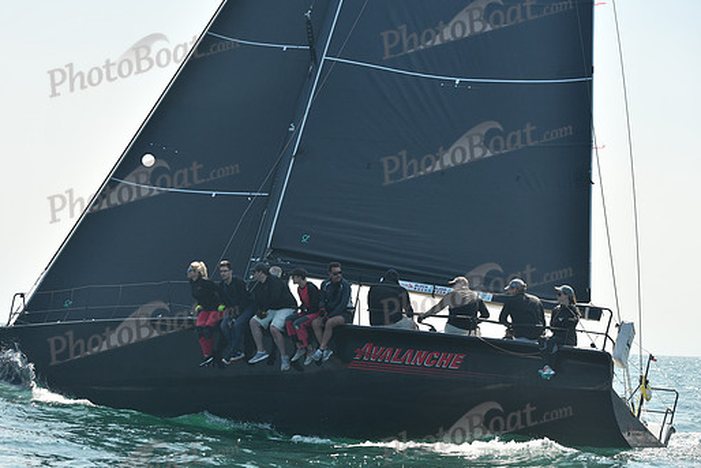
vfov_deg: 17.3
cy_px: 239
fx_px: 1539
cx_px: 311
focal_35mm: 79
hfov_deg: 25.7
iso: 320
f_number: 5.6
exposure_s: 1/640
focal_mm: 70
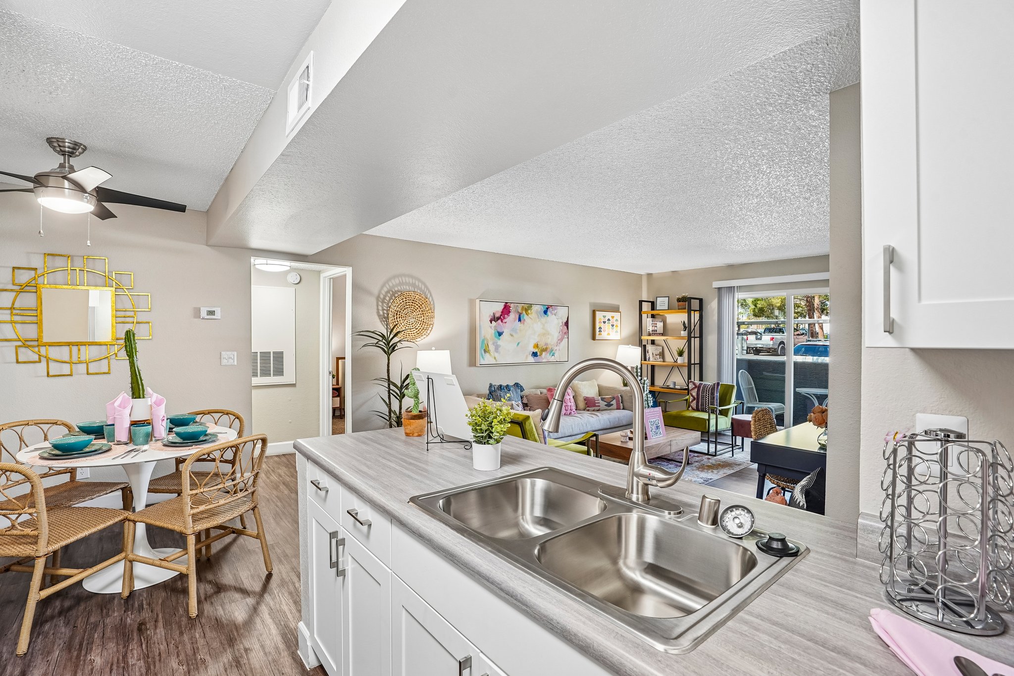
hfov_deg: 96.7
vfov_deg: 73.7
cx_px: 507
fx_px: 451
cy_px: 338
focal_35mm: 16
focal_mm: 16
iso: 400
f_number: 8
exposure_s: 1/8
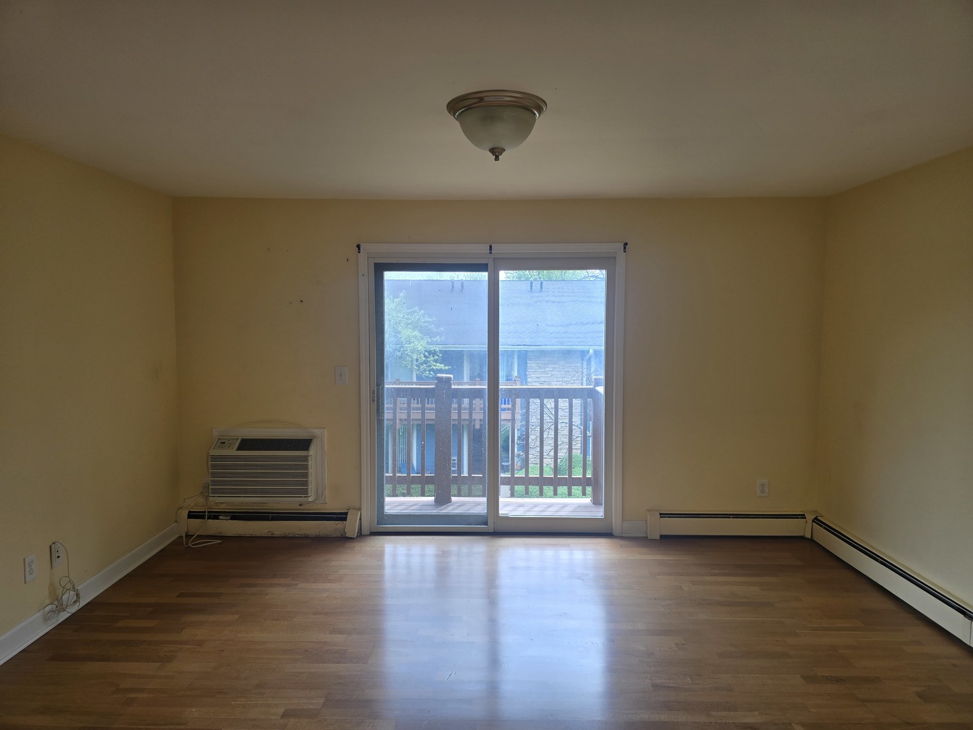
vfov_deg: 58.9
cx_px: 486
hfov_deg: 73.9
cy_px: 365
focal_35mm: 23
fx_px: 646
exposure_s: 1/120
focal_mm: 6.3
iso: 32
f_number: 1.7
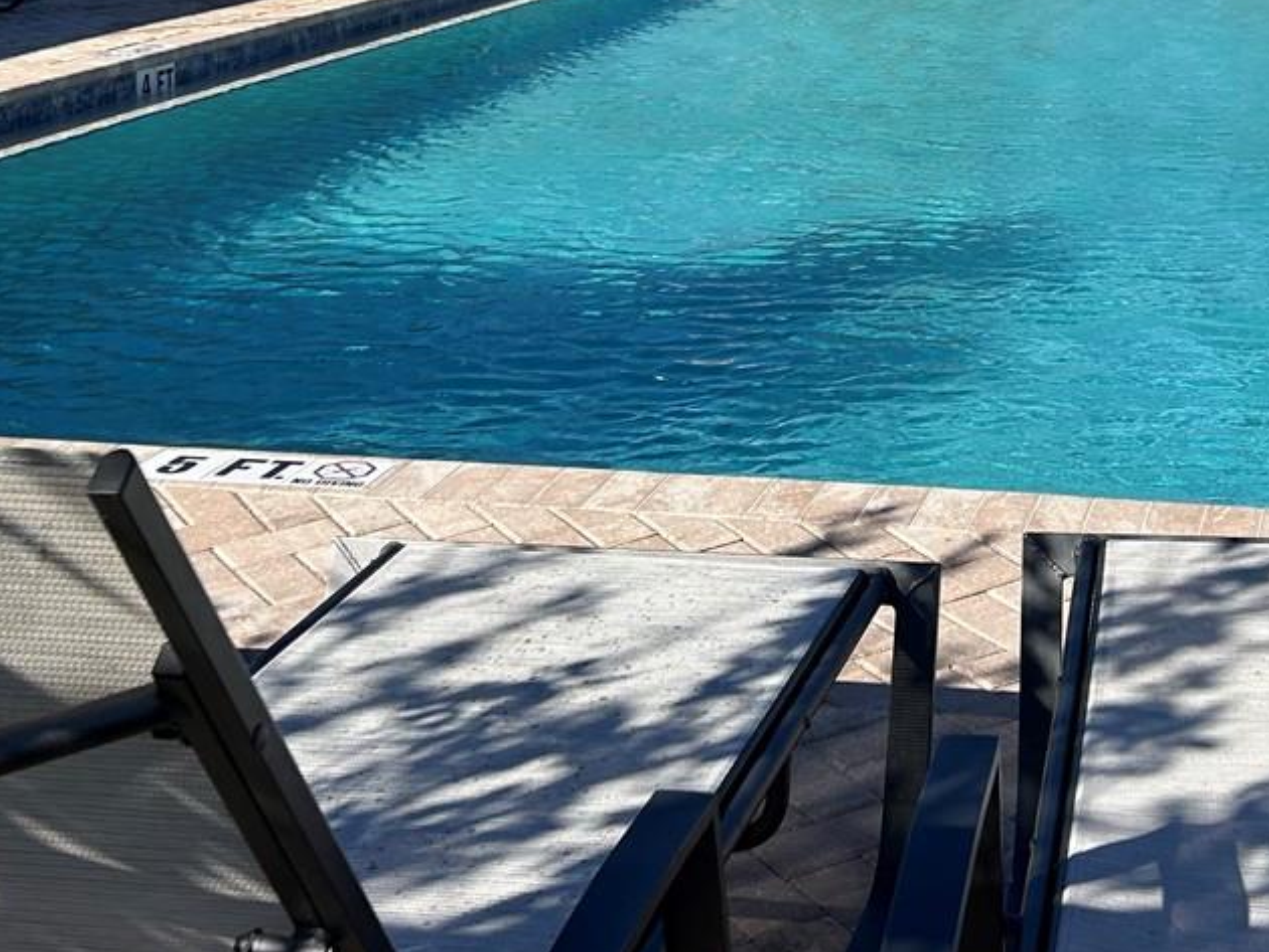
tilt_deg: -3.8
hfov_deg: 28.9
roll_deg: +0.3
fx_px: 2420
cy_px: -103
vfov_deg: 21.1
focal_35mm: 66
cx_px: 959
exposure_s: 1/5587
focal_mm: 5.7
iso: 50
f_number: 1.5
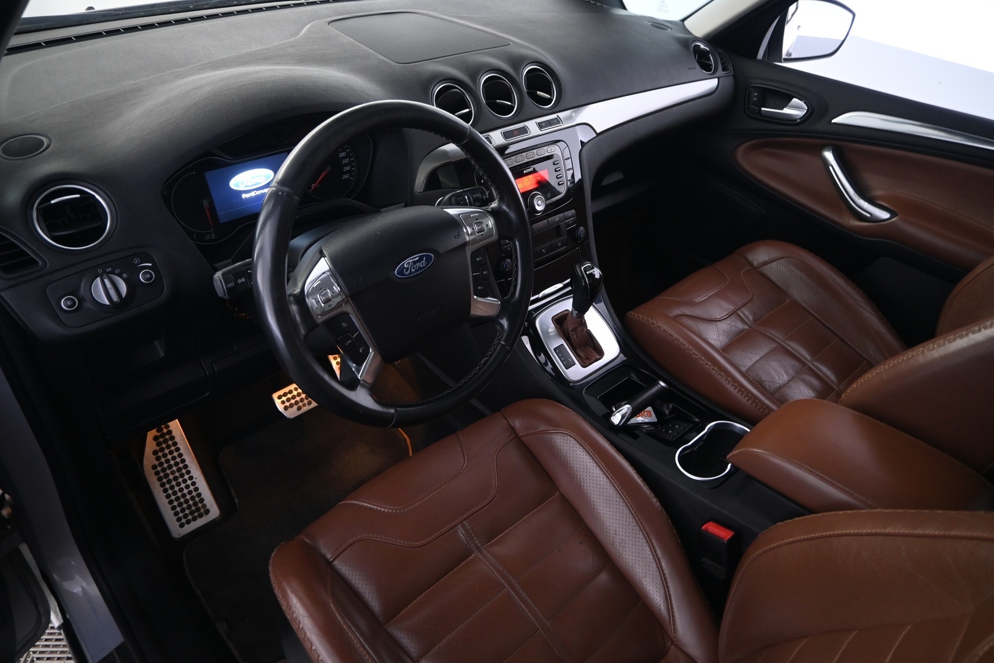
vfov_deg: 53.1
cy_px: 332
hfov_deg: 73.7
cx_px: 497
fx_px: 663
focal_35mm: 24
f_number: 3.5
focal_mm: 16
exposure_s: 1/10
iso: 1000
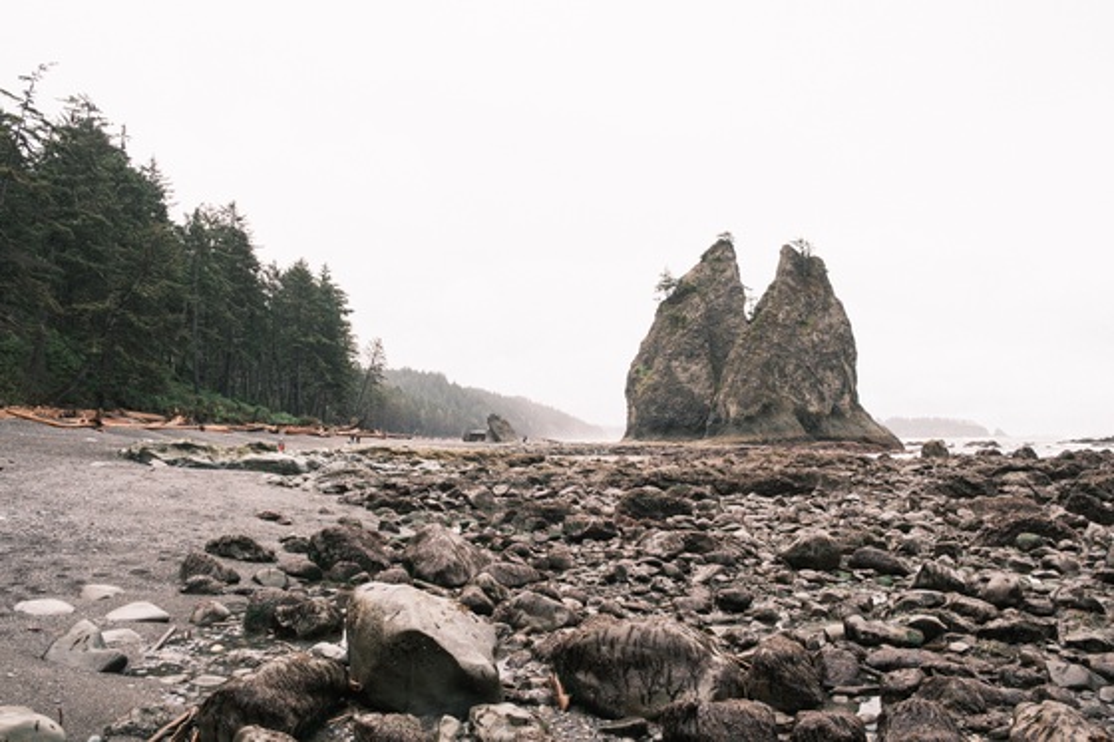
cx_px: 557
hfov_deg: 67.4
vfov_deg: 47.9
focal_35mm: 27
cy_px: 371
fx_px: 835
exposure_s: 1/90
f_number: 8
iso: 250
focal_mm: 18
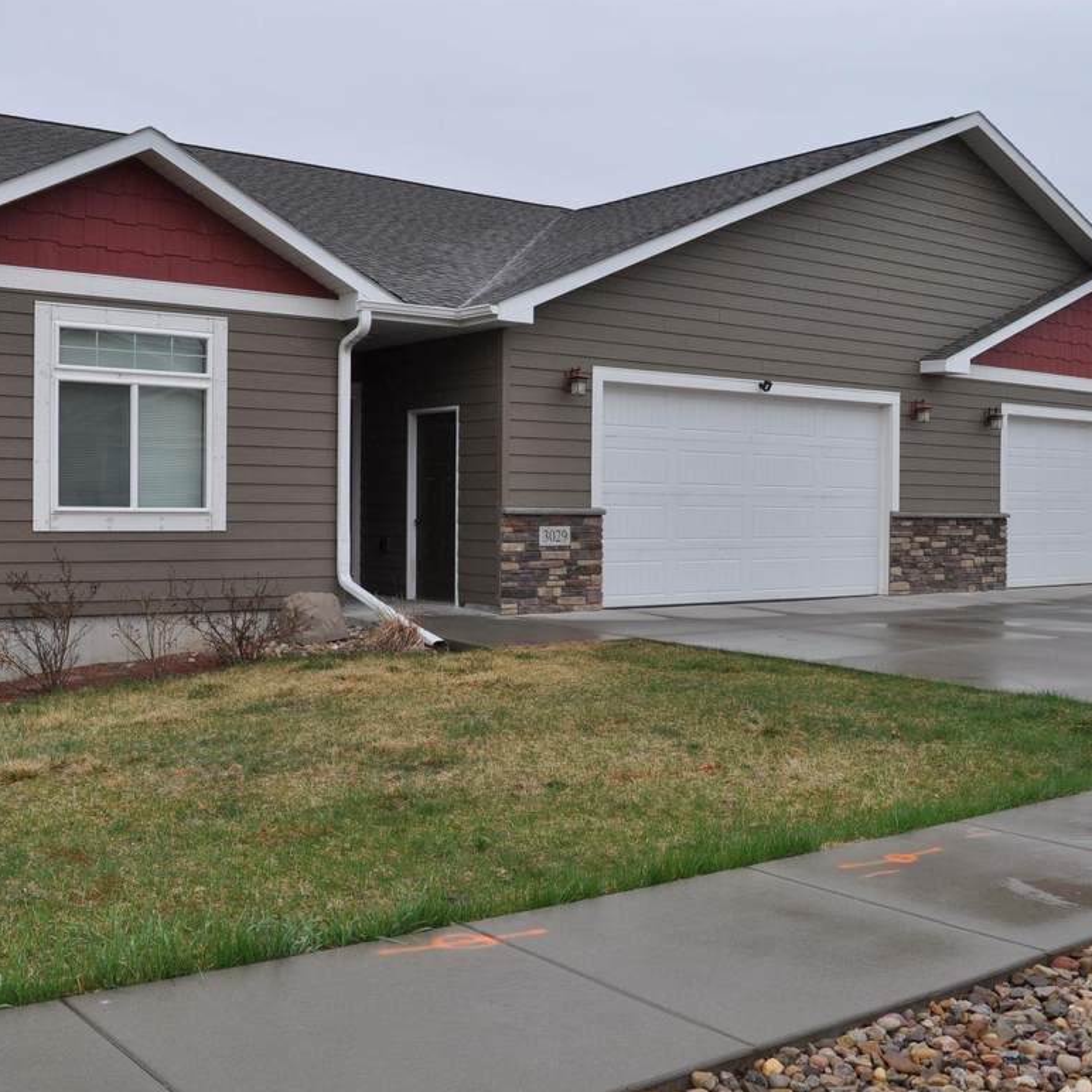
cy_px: 550
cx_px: 492
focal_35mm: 38
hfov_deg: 43.8
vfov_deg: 43.9
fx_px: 1356
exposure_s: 1/250
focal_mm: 18
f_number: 8
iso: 200
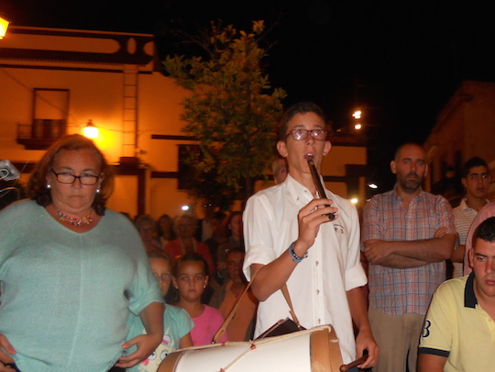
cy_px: 209
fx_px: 572
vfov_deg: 35.9
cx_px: 338
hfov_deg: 45.9
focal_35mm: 40
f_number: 3.2
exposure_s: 1/25
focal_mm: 4.9
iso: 200
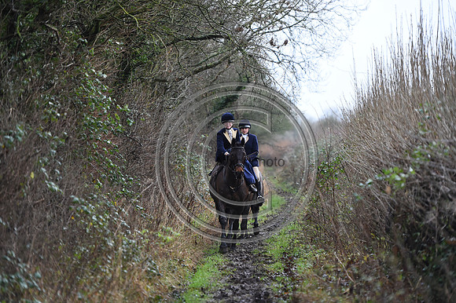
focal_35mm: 155
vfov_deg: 8.8
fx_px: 1962
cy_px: 152
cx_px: 228
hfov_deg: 13.3
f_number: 3.2
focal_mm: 155
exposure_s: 1/1250
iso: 1600
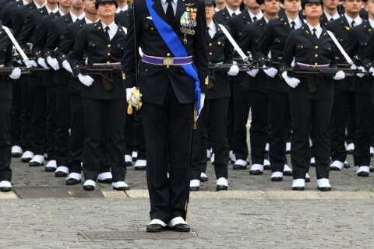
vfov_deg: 4.0
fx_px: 3542
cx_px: 168
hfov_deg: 6.0
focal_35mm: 341
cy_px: 98
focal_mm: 160
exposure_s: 1/125
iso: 100
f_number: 5.6
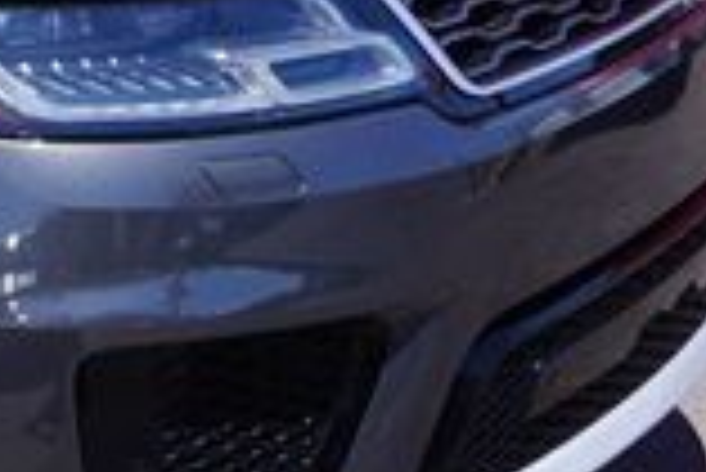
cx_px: -504
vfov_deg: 11.2
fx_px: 2395
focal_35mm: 122
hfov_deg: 14.9
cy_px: 45
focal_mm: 20
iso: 100
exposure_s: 1/80
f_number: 11
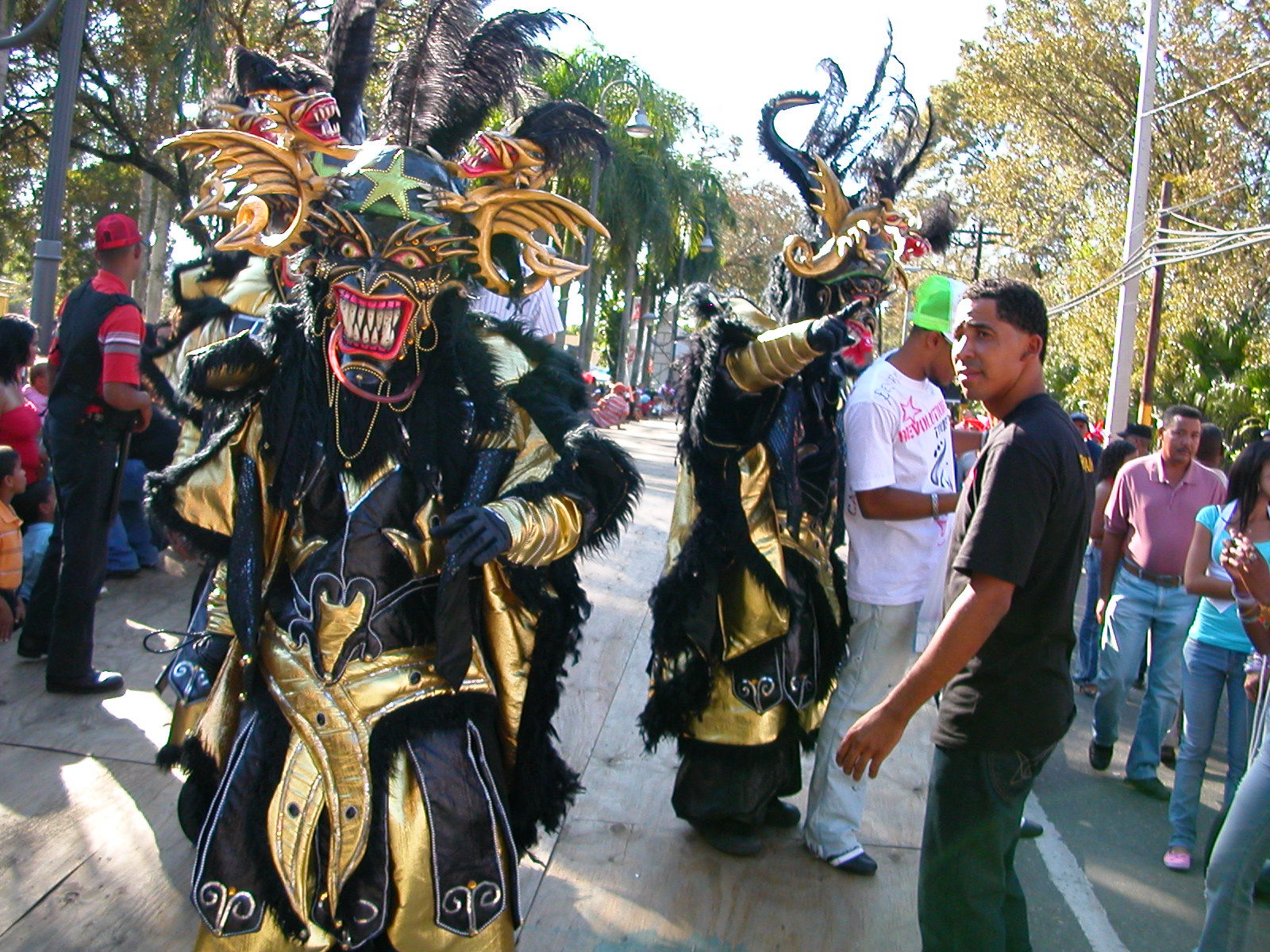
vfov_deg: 38.7
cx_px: 635
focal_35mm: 37
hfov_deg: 50.1
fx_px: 1357
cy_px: 476
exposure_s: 1/238
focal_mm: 5.6
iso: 100
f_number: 2.7
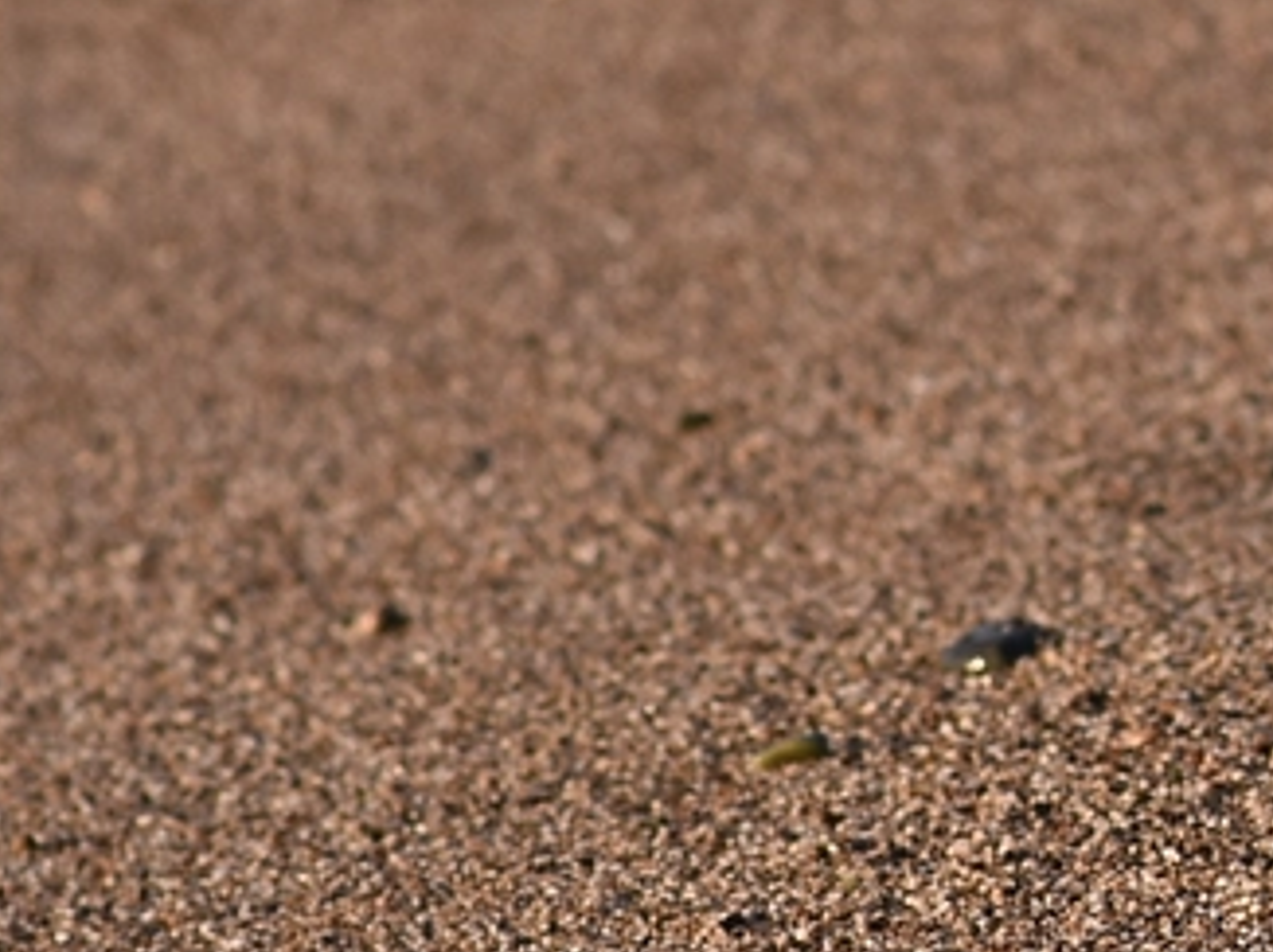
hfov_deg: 2.7
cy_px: -710
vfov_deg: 2.1
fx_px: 26563
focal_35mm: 723
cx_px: 2753
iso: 125
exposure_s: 1/640
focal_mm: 85
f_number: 5
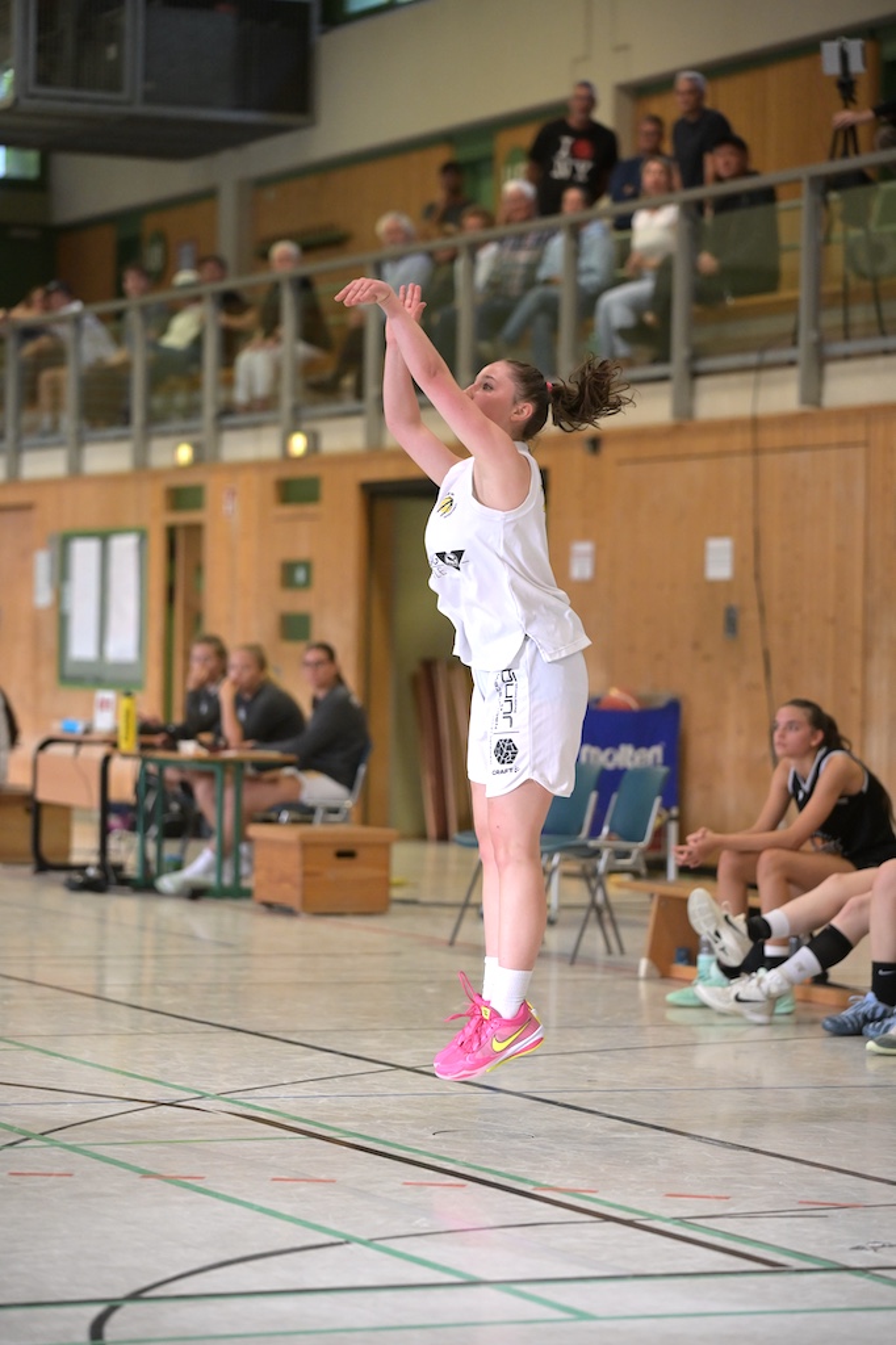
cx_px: 448
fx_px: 4669
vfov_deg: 16.4
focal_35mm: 125
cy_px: 672
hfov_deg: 11.0
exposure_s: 1/800
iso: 4000
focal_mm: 125
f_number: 2.8
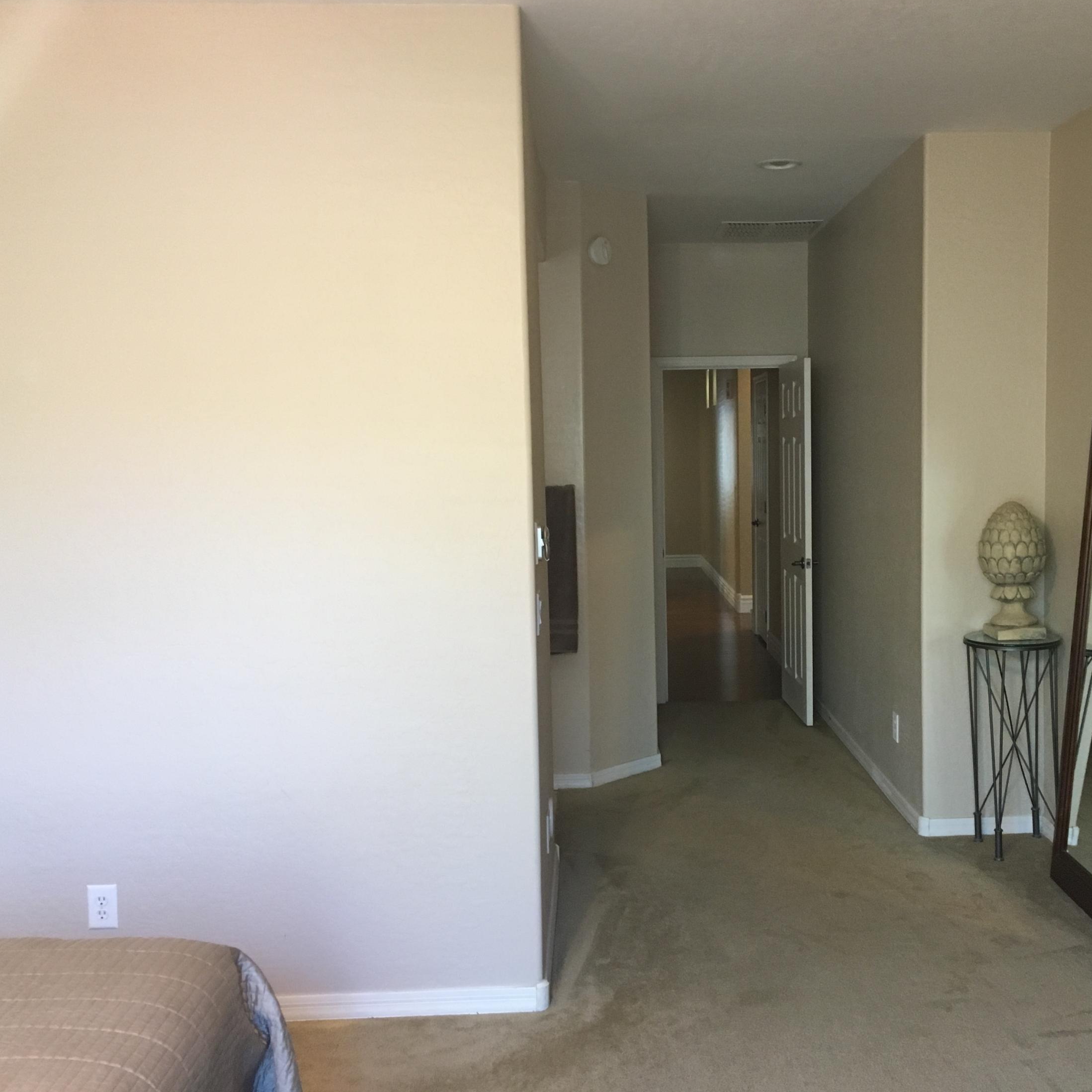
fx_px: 1249
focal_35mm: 35
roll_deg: +0.3
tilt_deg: -5.5
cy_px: 536
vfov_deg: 47.2
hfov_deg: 46.9
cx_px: 674
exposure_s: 1/30
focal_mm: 4.15
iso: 125
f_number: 2.2
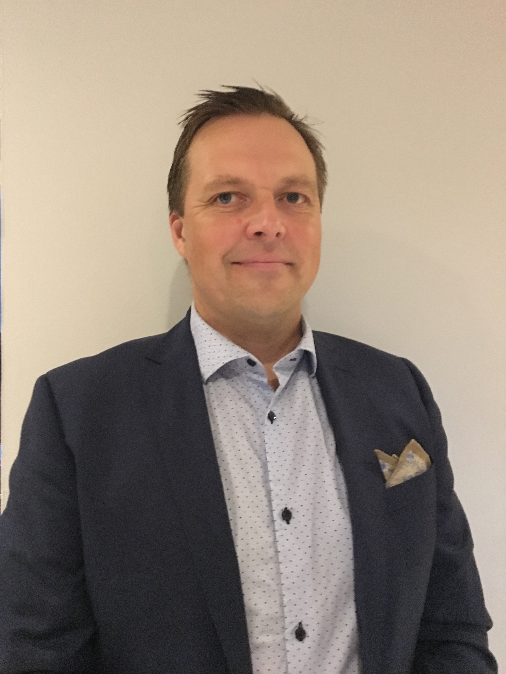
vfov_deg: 61.7
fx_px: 565
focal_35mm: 29
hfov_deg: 48.2
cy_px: 337
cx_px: 253
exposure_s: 1/17
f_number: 2.2
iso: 800
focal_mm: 4.15
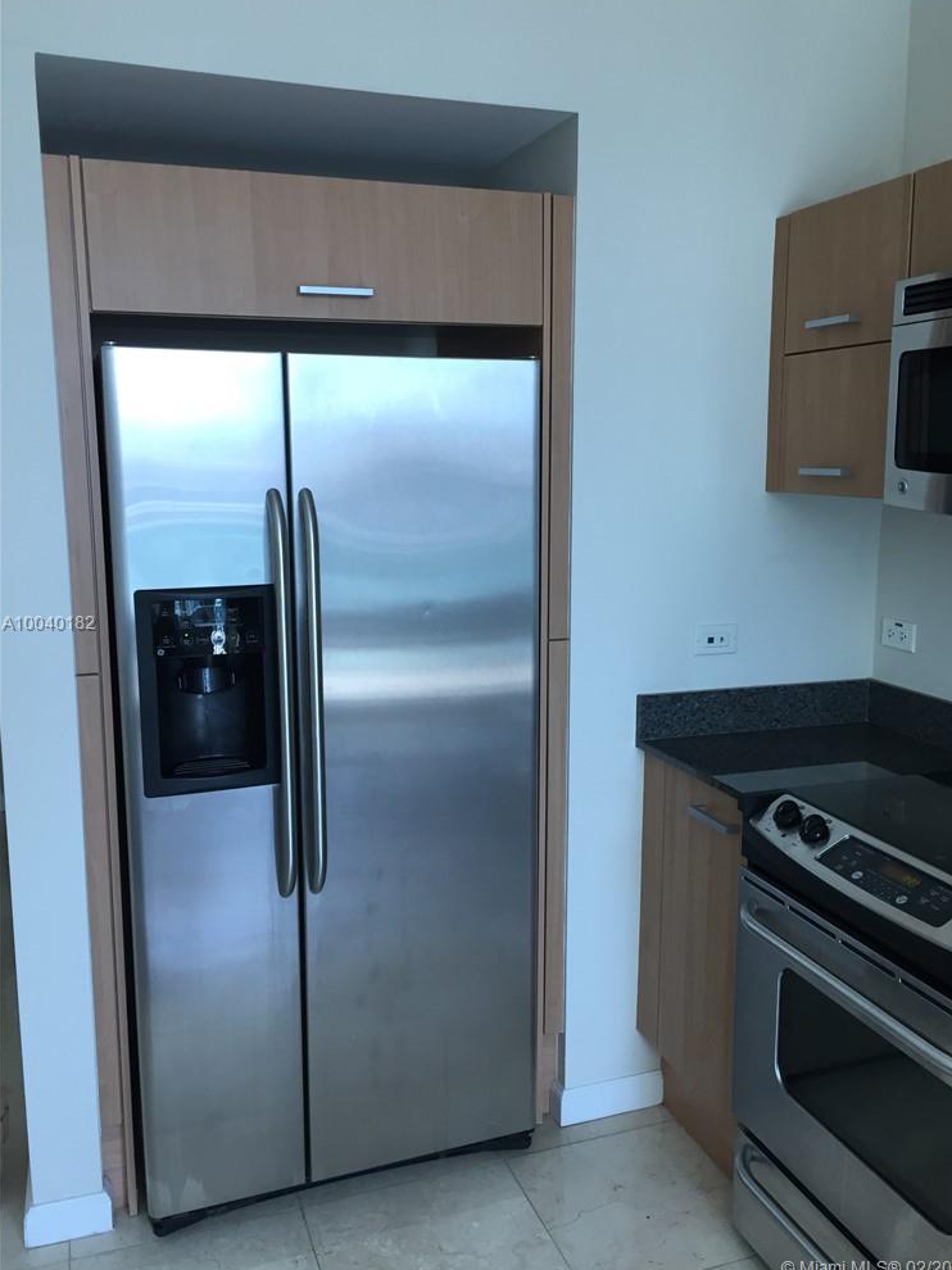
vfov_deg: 60.0
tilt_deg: -7.9
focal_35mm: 30
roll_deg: -0.2
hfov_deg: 46.8
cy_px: 625
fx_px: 1101
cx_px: 491
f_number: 2.2
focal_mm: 4.15
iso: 32
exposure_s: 1/40
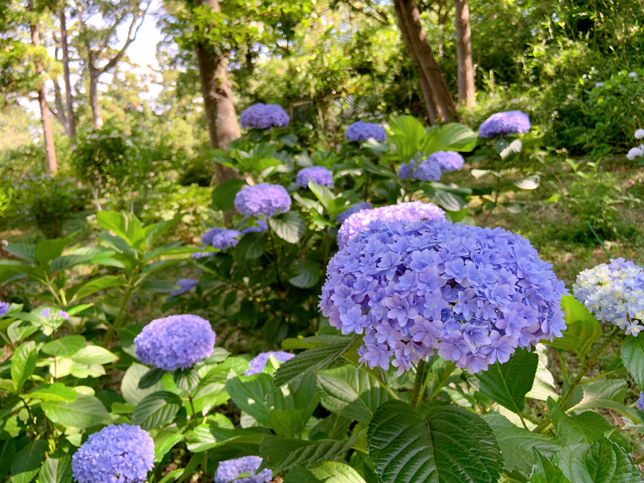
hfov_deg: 67.3
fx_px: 484
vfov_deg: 53.1
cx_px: 322
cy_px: 242
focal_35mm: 26
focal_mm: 4.25
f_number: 1.8
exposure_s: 1/121
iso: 40
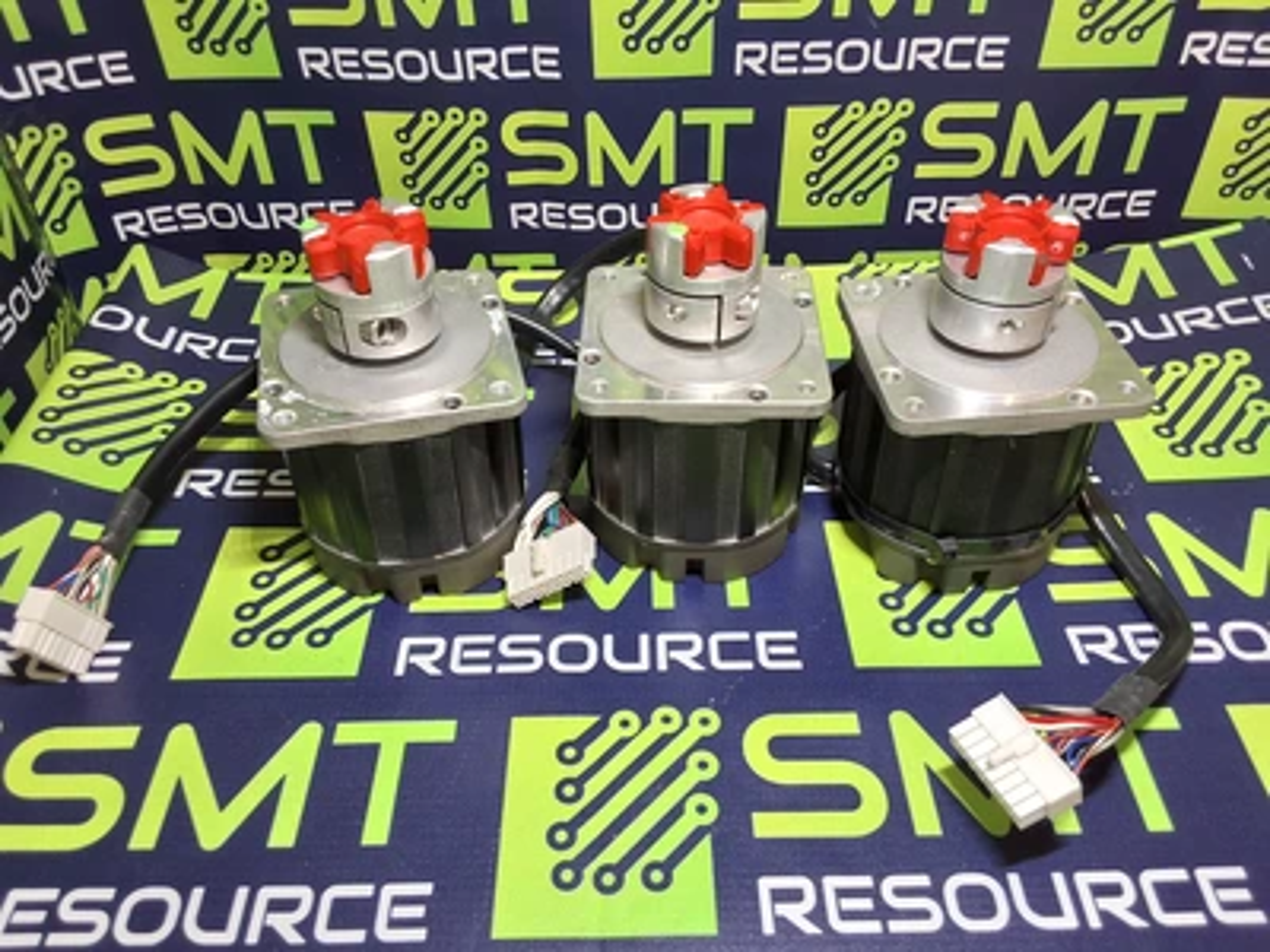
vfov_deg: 49.7
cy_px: 476
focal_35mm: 28
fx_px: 1027
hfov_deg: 63.4
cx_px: 635
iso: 80
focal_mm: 2.91
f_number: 1.9
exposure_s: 1/40
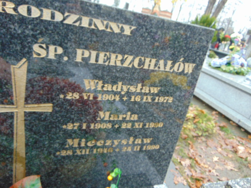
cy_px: 94
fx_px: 181
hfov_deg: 69.4
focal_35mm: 25
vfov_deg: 54.9
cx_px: 126
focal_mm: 4.5
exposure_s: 1/50
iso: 200
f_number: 3
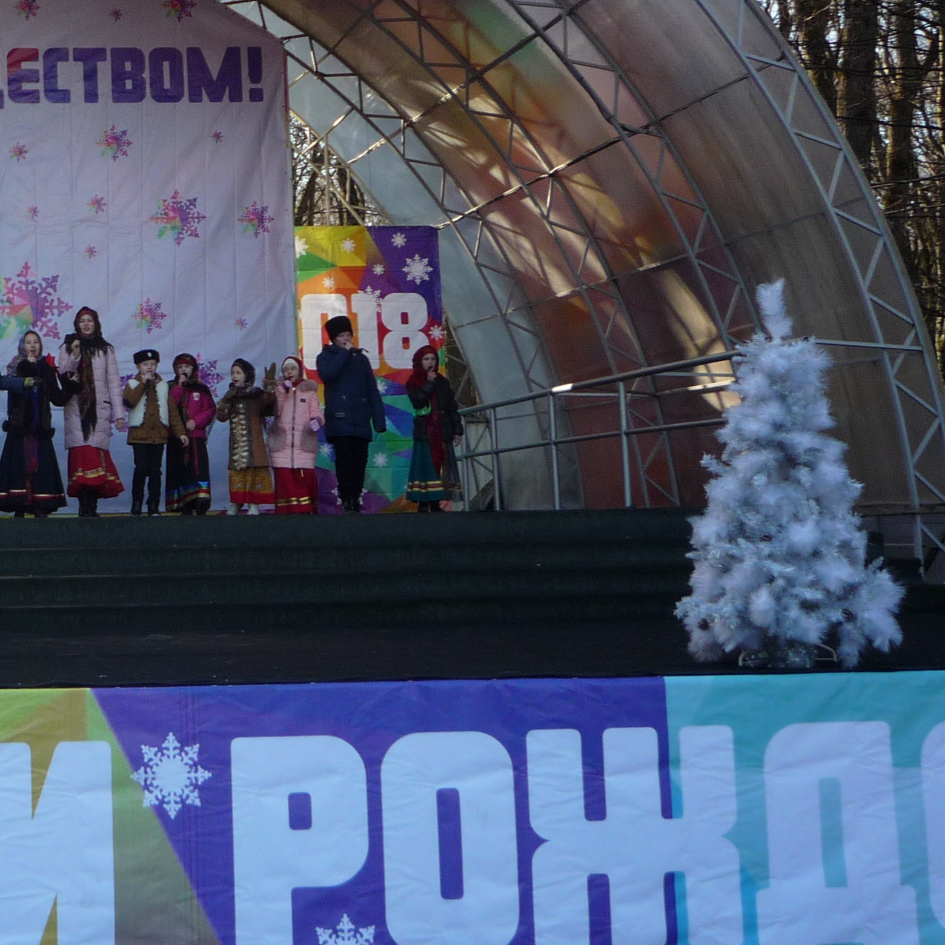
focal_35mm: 62
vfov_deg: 27.5
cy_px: 296
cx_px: -46
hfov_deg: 26.0
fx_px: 1915
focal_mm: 5.2
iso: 100
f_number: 4
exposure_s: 1/100
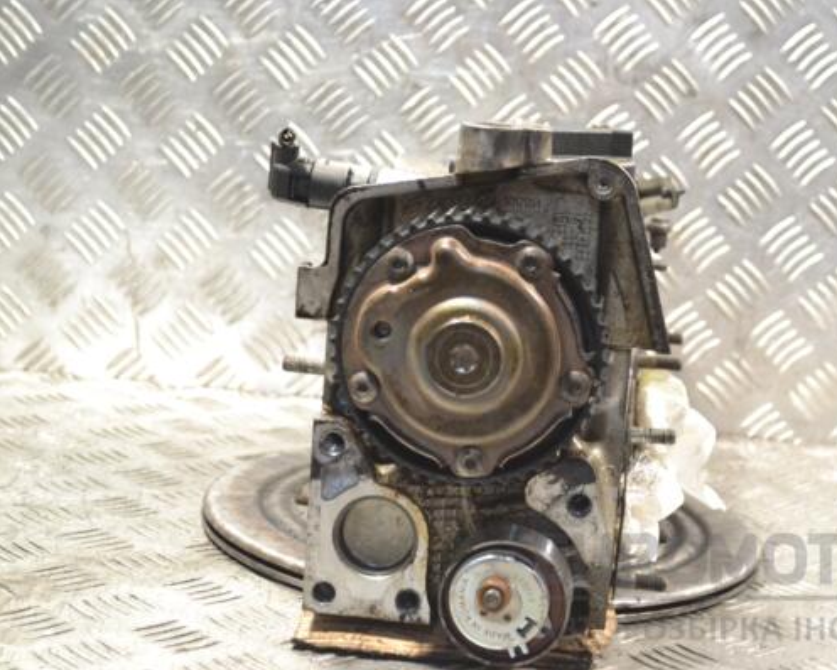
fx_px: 1897
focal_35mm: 77
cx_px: 503
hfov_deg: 24.8
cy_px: 334
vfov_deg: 20.0
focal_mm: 45
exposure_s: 1/160
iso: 3200
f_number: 6.3
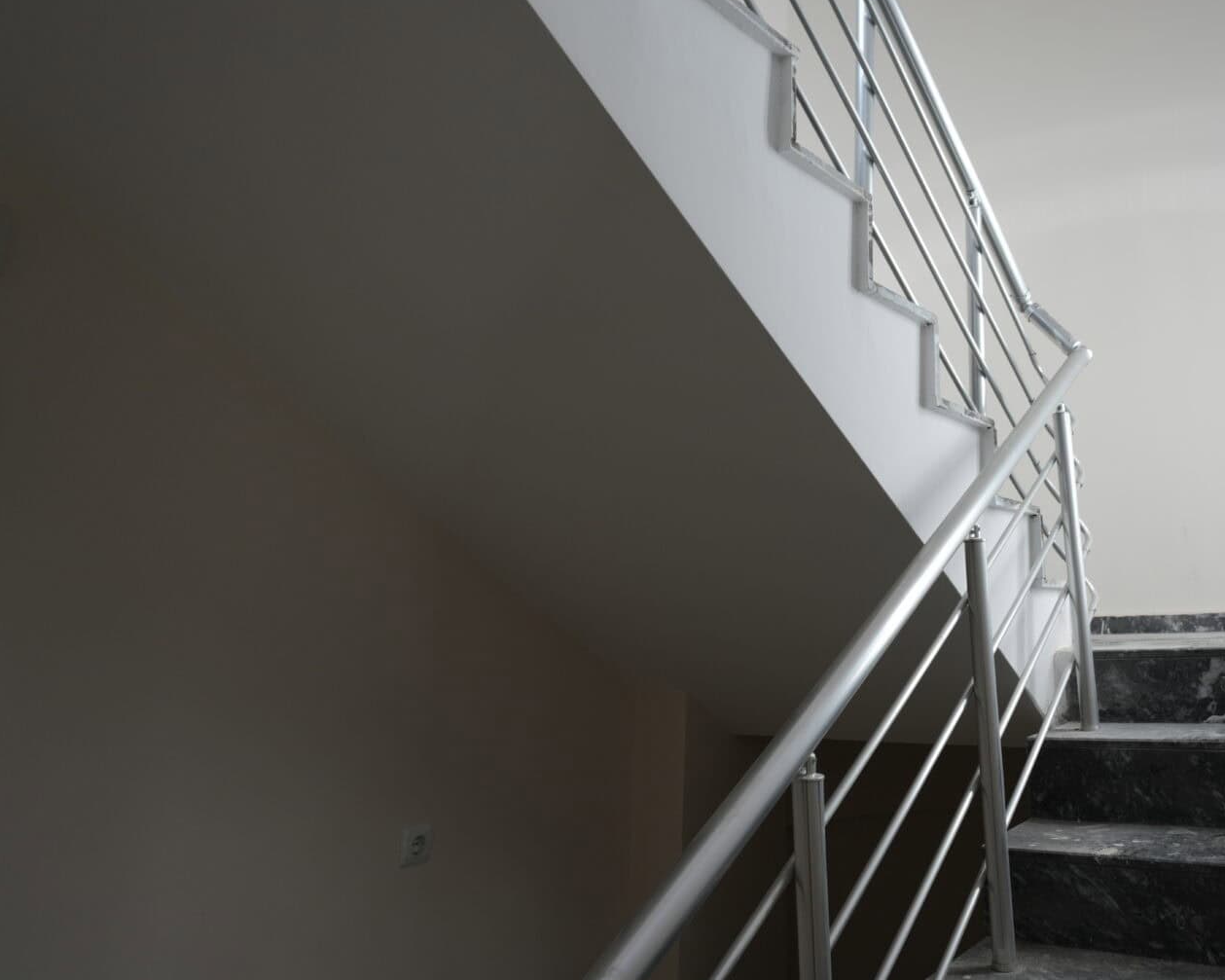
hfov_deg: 58.3
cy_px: 344
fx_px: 1051
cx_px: 869
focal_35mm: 29
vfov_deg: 49.3
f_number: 4
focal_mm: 19
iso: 320
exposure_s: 1/160
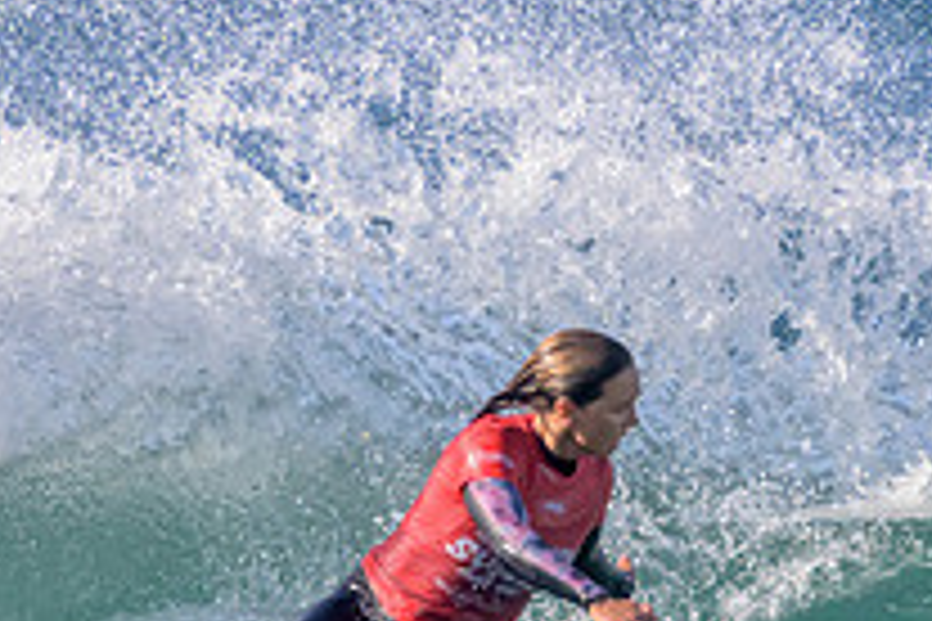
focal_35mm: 2806
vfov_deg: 0.5
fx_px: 72639
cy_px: 691
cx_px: 459
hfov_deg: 0.7
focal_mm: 1000
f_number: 11
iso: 2000
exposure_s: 1/2500
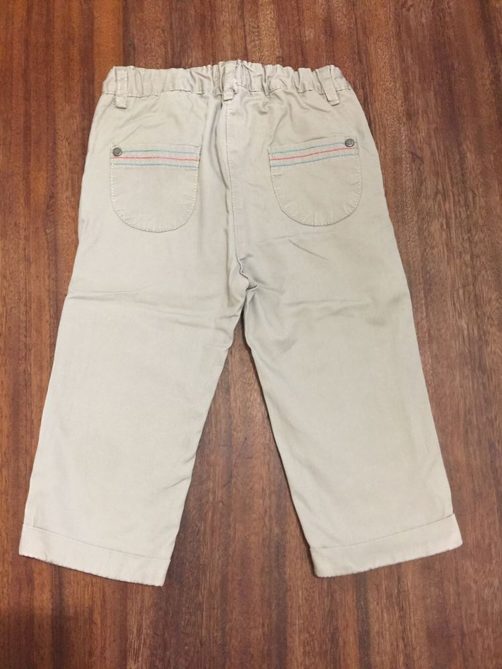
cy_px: 334
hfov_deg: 48.2
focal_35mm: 29
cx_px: 251
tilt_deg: -79.4
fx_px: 561
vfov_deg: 61.7
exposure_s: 1/8
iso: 125
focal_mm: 4.15
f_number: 2.2
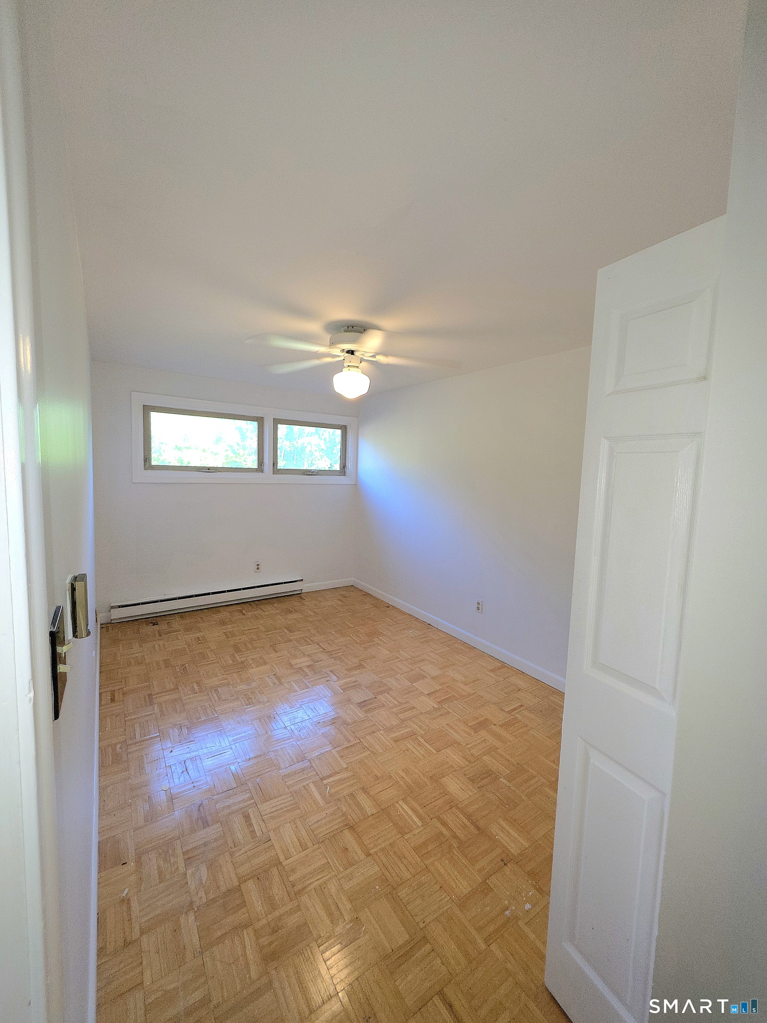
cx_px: 384
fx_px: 384
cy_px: 512
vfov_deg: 106.2
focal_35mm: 13
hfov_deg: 89.9
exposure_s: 1/60.2
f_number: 1.9
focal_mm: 2.2
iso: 80
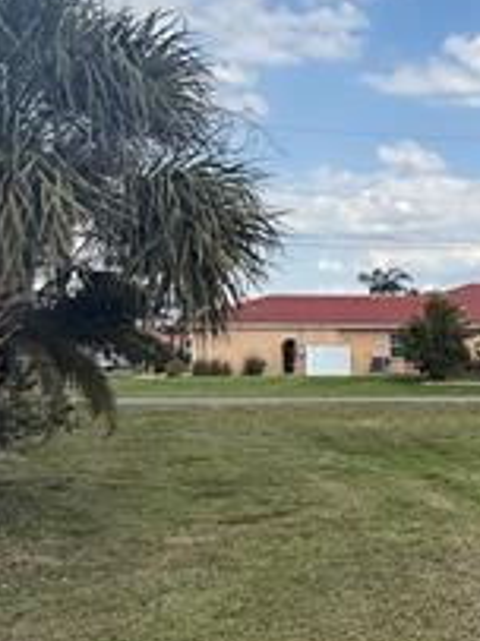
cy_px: 385
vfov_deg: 36.1
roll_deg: -3.0
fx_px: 981
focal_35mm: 53
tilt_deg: -0.9
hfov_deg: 21.2
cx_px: 799
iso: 50
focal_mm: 2.22
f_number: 2.2
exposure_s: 1/2024
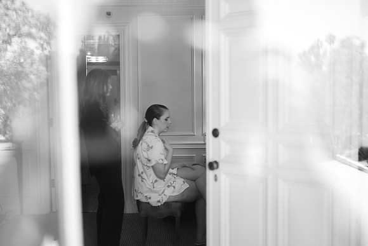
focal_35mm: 46
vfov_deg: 29.4
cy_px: 123
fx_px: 468
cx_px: 184
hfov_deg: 42.9
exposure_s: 1/125
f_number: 1.7
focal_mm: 55
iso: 200
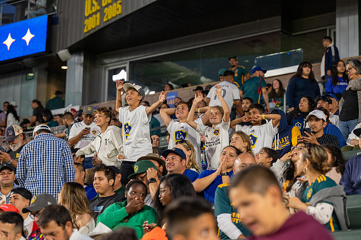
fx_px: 1203
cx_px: 180
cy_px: 120
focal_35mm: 120
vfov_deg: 11.4
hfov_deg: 17.1
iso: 4500
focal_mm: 120
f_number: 4
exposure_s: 1/320
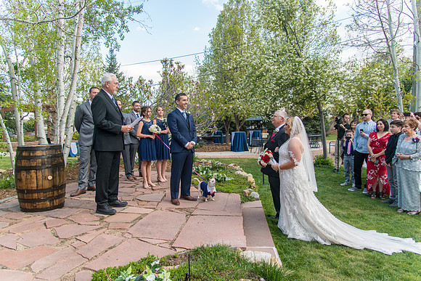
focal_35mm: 24
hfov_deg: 73.7
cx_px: 210
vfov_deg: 53.2
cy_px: 140
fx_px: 281
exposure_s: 1/500
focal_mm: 24
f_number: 4
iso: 400
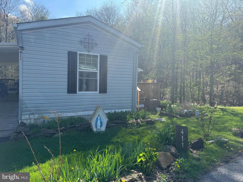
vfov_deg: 56.8
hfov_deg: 71.6
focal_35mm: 24
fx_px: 168
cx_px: 122
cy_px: 91
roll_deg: -2.3
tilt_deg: -3.1
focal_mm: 6.76
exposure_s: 1/2833
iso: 80
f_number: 1.78
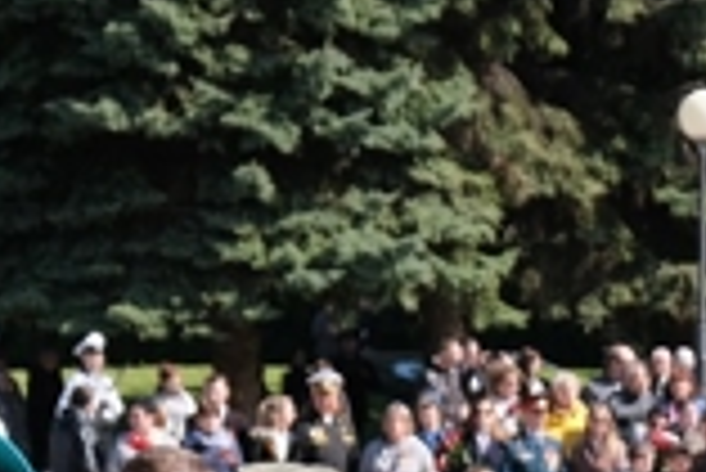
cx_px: 645
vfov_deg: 5.2
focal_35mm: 257
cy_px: 1052
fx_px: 5045
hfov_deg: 8.0
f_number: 5.6
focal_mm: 35.8
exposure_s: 1/600
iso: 320
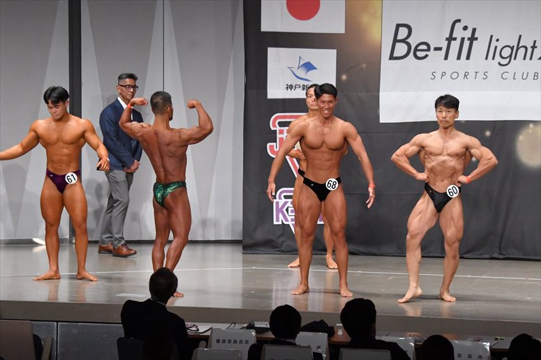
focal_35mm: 135
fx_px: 2028
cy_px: 180
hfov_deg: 15.2
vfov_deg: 10.2
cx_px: 270
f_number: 5.6
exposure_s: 1/400
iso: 6400
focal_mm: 90
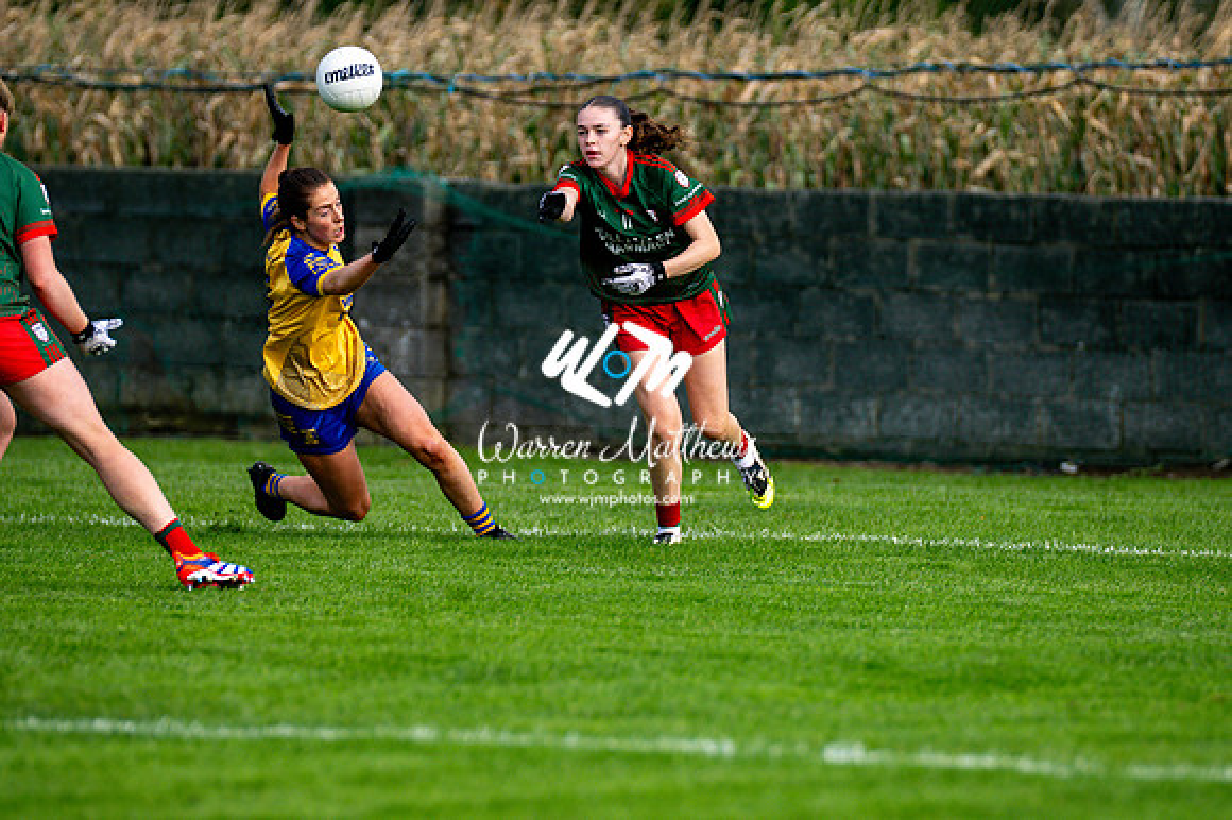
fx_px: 12826
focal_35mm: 375
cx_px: 616
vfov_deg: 3.7
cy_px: 410
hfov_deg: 5.5
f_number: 2.8
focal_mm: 250
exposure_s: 1/3200
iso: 360
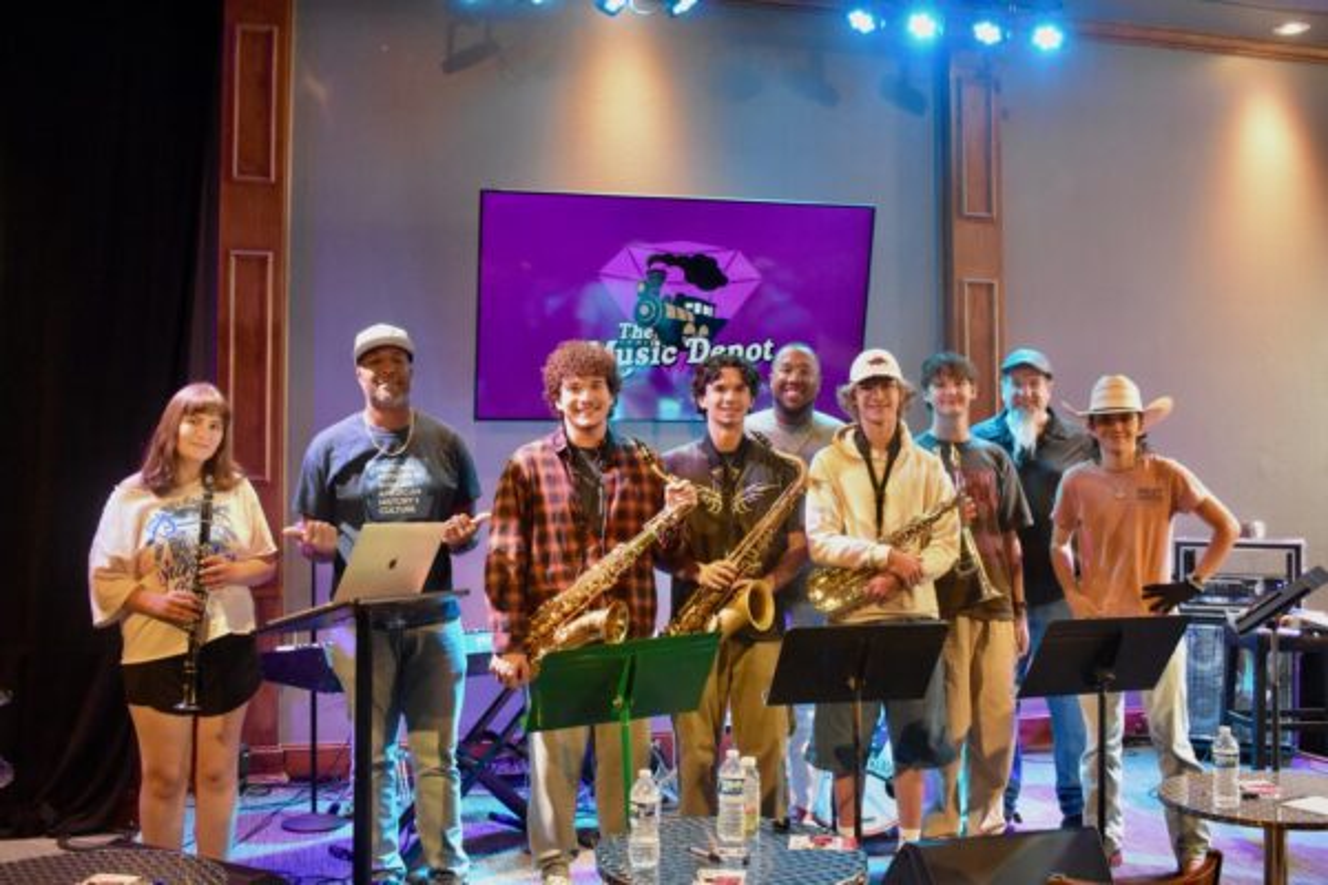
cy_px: 442
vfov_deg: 36.9
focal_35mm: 36
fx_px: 1328
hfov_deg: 53.1
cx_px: 664
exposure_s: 1/45
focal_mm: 24
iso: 5000
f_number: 5.6
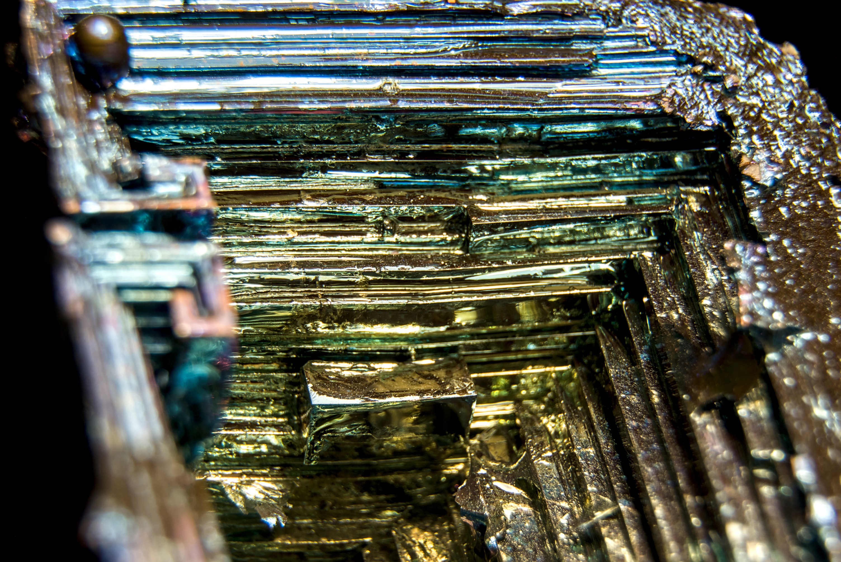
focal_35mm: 142
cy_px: 281
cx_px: 420
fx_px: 3330
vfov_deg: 9.6
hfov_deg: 14.4
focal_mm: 95
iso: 320
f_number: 13
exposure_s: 1/6
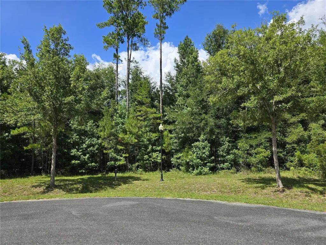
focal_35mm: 23
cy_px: 122
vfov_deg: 58.9
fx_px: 217
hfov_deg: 73.9
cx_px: 163
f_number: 1.7
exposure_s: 1/688
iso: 12
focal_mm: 6.3
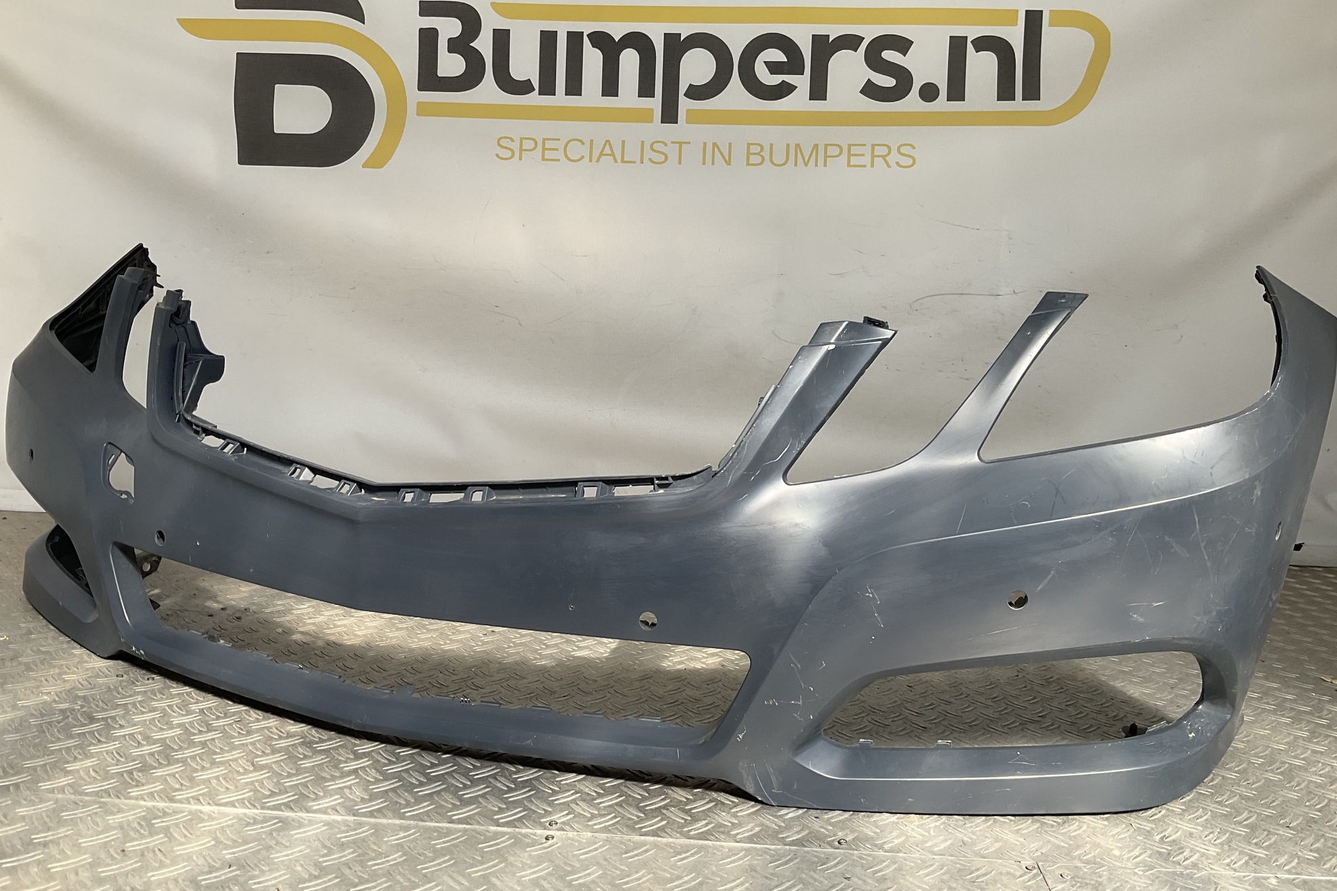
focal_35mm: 31
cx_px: 675
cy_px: 402
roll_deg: -3.3
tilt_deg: -7.0
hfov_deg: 60.3
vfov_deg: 42.3
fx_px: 1151
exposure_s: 1/486
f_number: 1.8
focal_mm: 3
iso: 16
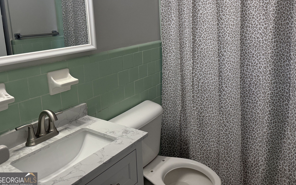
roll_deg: +1.2
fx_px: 250
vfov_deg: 39.7
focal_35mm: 31
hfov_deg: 60.7
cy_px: 51
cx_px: 177
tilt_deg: -8.8
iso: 250
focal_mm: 6.76
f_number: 1.78
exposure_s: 1/120
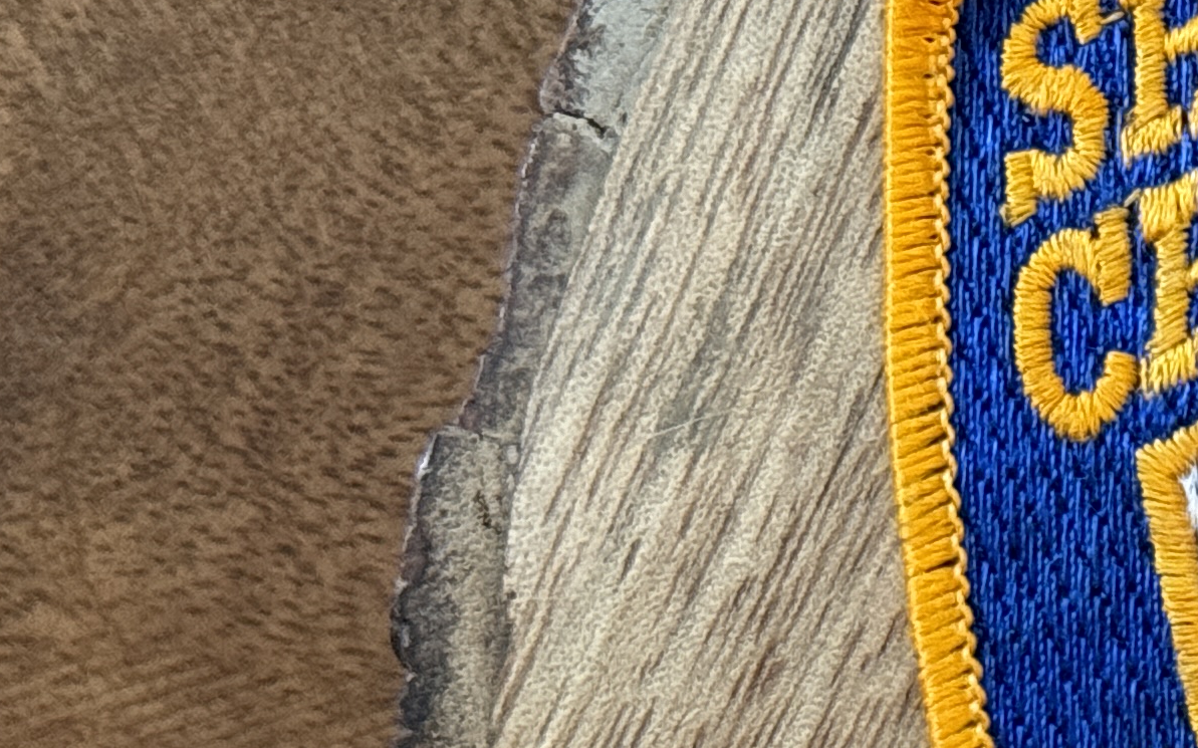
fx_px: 5614
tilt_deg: -85.6
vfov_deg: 7.6
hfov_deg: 11.5
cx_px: 1930
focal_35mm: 172
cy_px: 910
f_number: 1.78
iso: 250
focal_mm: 6.76
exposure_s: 1/40
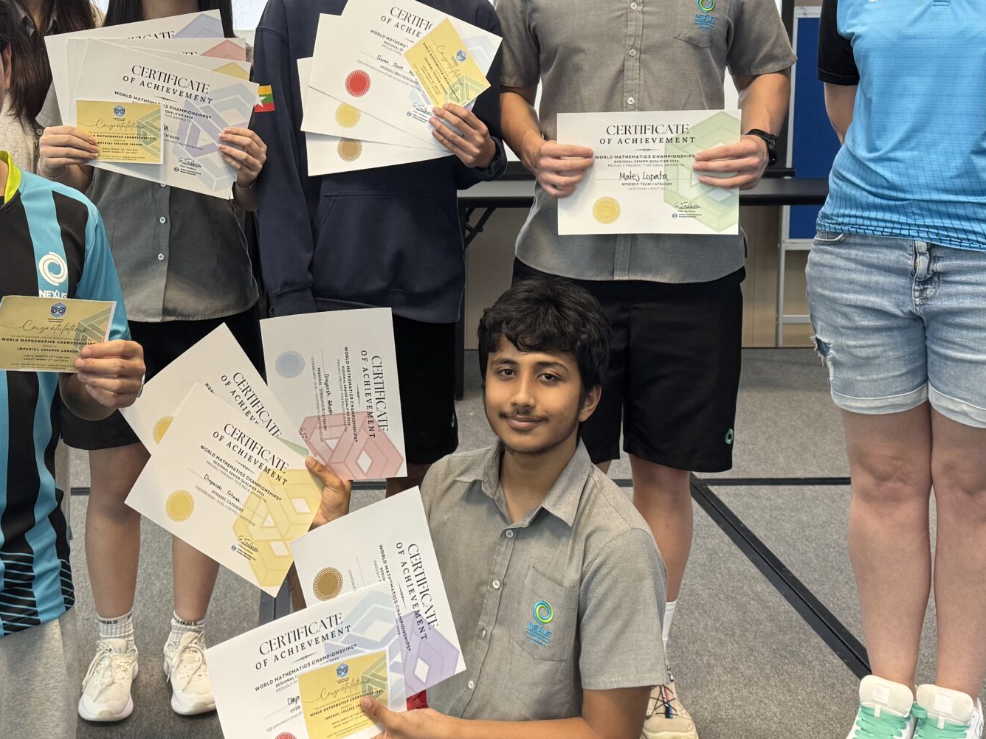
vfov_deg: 31.2
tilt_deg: -6.5
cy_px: 221
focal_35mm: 46
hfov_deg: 40.8
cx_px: 346
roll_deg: +0.5
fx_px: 1310
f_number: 1.78
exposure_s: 1/100
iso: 200
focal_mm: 6.76
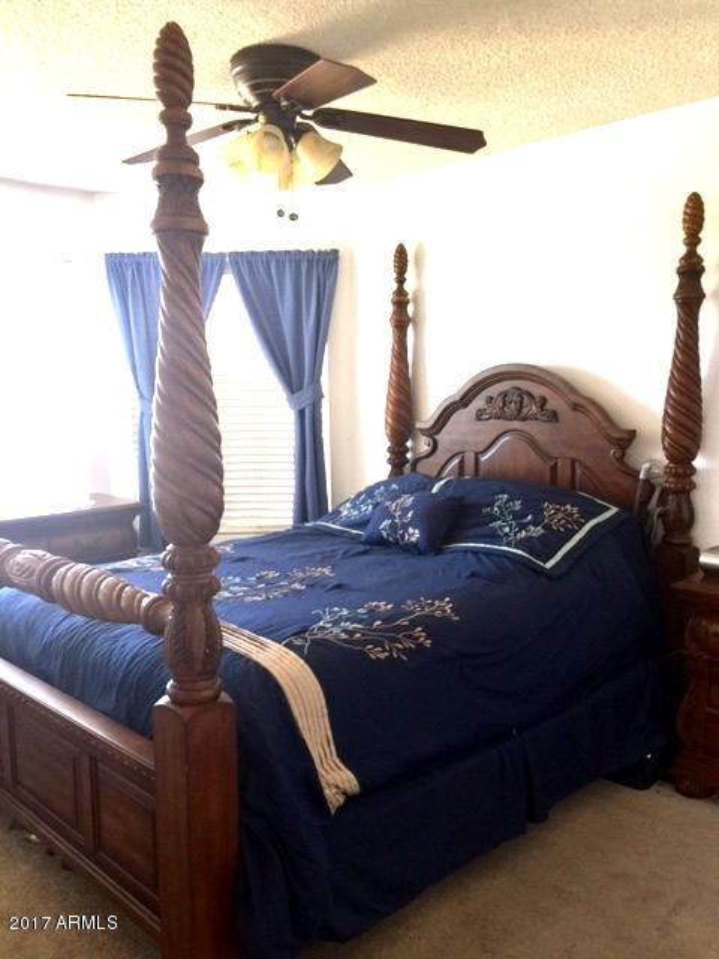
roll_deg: +2.2
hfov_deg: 48.2
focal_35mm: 29
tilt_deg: -6.4
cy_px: 480
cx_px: 360
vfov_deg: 61.7
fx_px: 803
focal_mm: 4.15
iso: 50
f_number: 2.2
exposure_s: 1/15
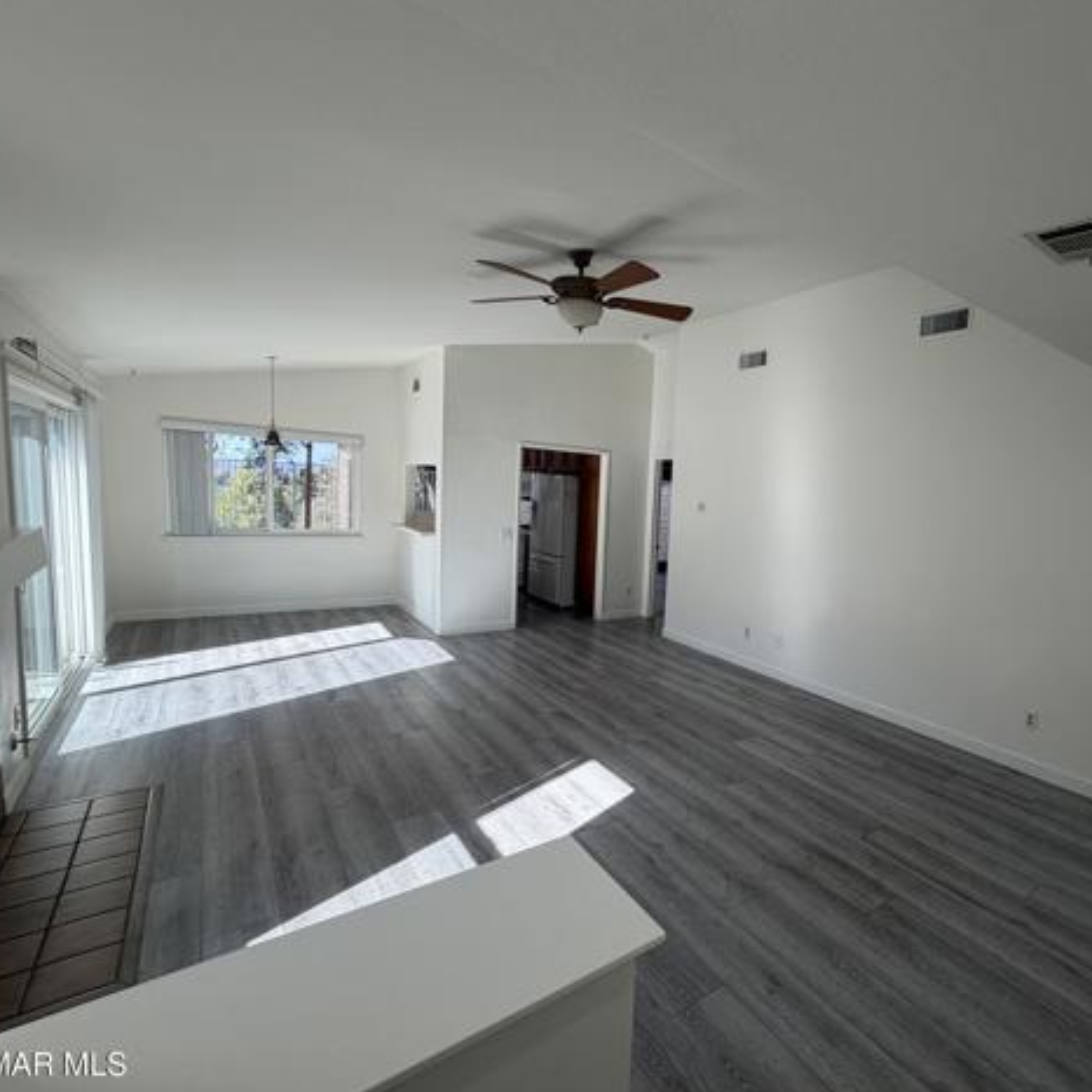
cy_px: 553
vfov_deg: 84.0
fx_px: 607
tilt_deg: -8.4
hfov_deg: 82.3
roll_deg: -3.5
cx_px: 687
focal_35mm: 17
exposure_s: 1/120
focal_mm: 2.22
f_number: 2.2
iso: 40
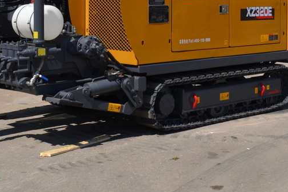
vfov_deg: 17.4
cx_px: 173
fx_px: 608
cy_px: -13
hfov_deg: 26.6
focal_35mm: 76
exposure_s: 1/200
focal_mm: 22
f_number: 10
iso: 100
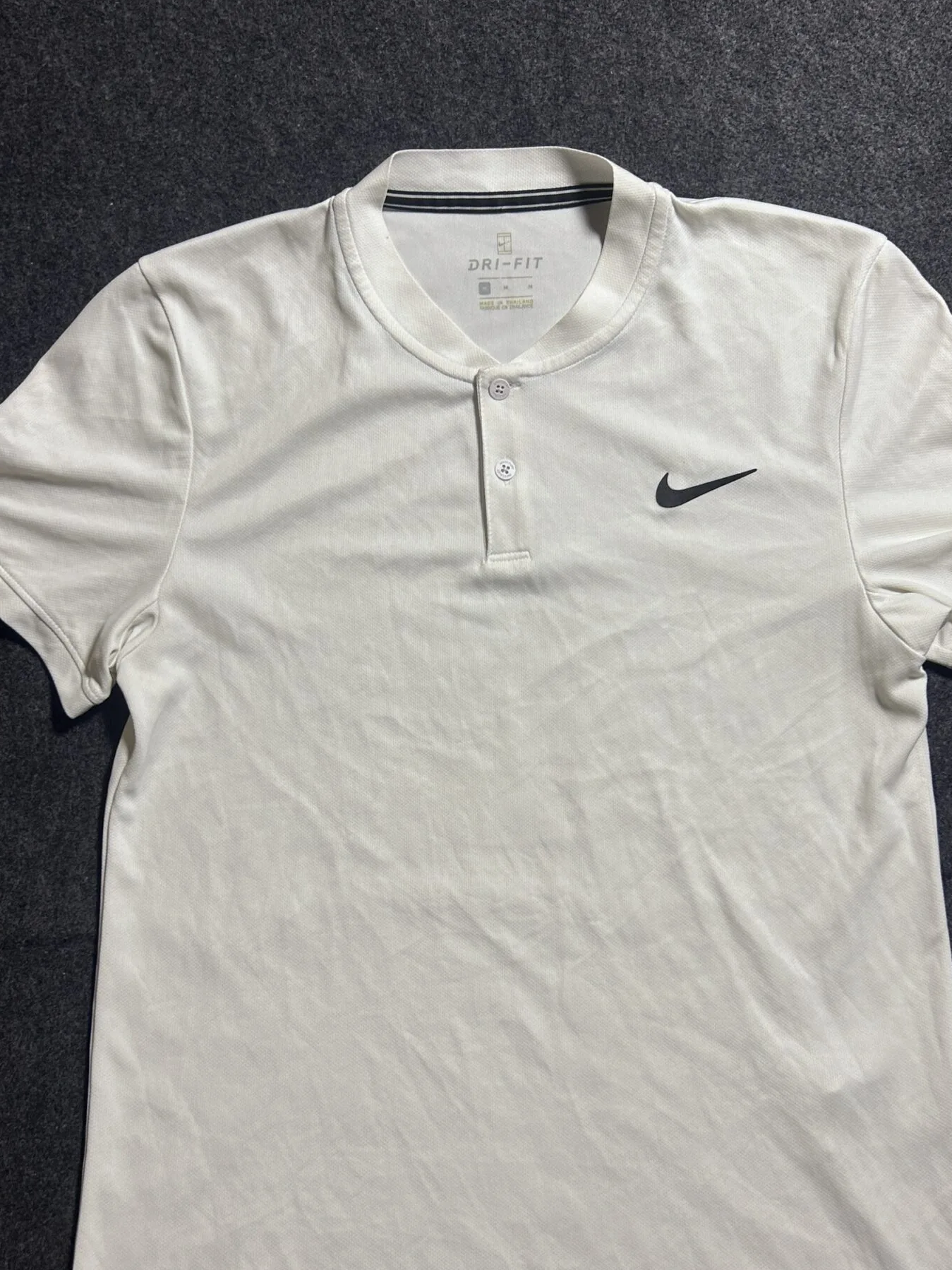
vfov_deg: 49.9
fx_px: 1357
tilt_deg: -61.5
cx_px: 522
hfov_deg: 38.6
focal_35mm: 37
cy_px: 736
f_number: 1.5
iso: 80
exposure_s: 1/100
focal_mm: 5.7
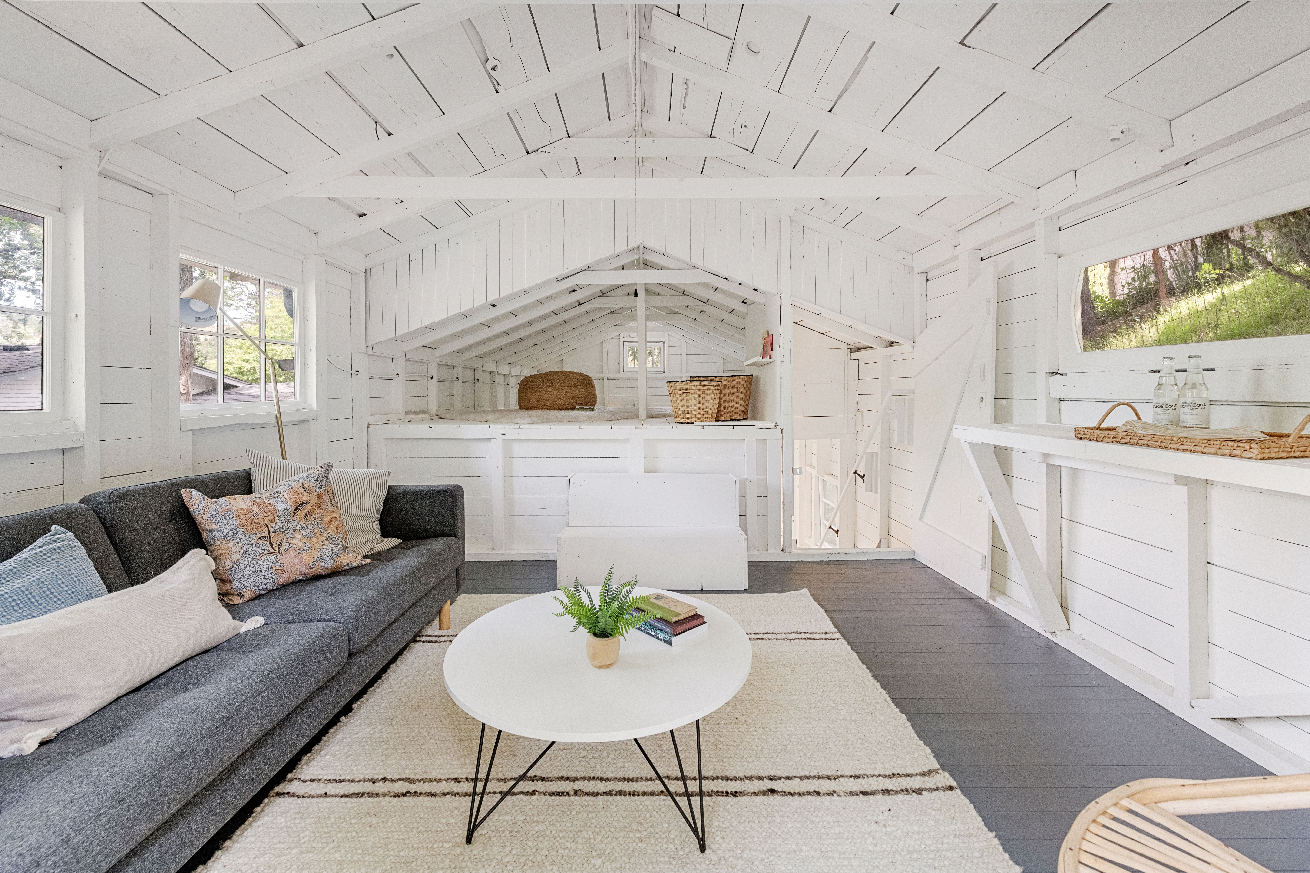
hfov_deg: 104.3
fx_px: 509
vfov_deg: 81.2
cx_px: 655
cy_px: 436
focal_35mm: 14
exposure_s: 1/15
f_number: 8
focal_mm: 14
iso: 1250
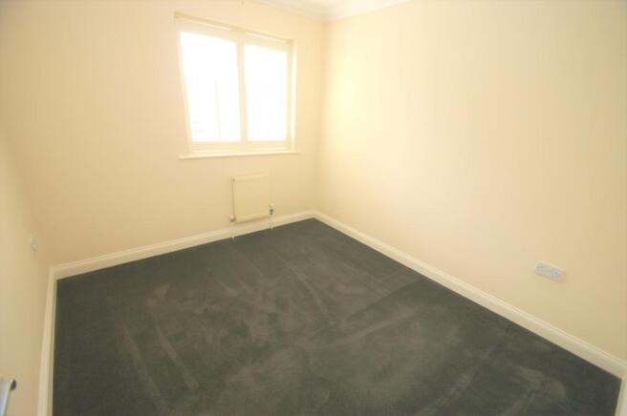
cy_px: 208
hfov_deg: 100.4
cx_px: 314
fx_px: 261
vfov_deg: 77.2
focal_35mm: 15
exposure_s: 1/60
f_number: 4
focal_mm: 10
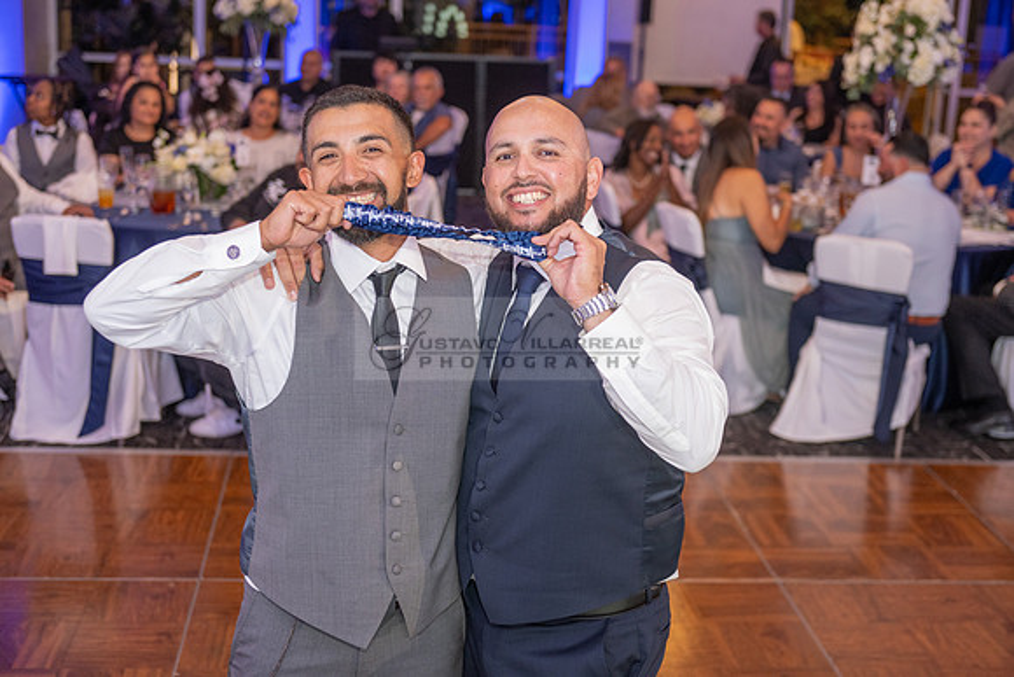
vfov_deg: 24.6
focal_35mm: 55
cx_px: 507
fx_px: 1549
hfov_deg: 36.2
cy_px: 338
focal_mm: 55
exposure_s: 1/125
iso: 1600
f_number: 3.5
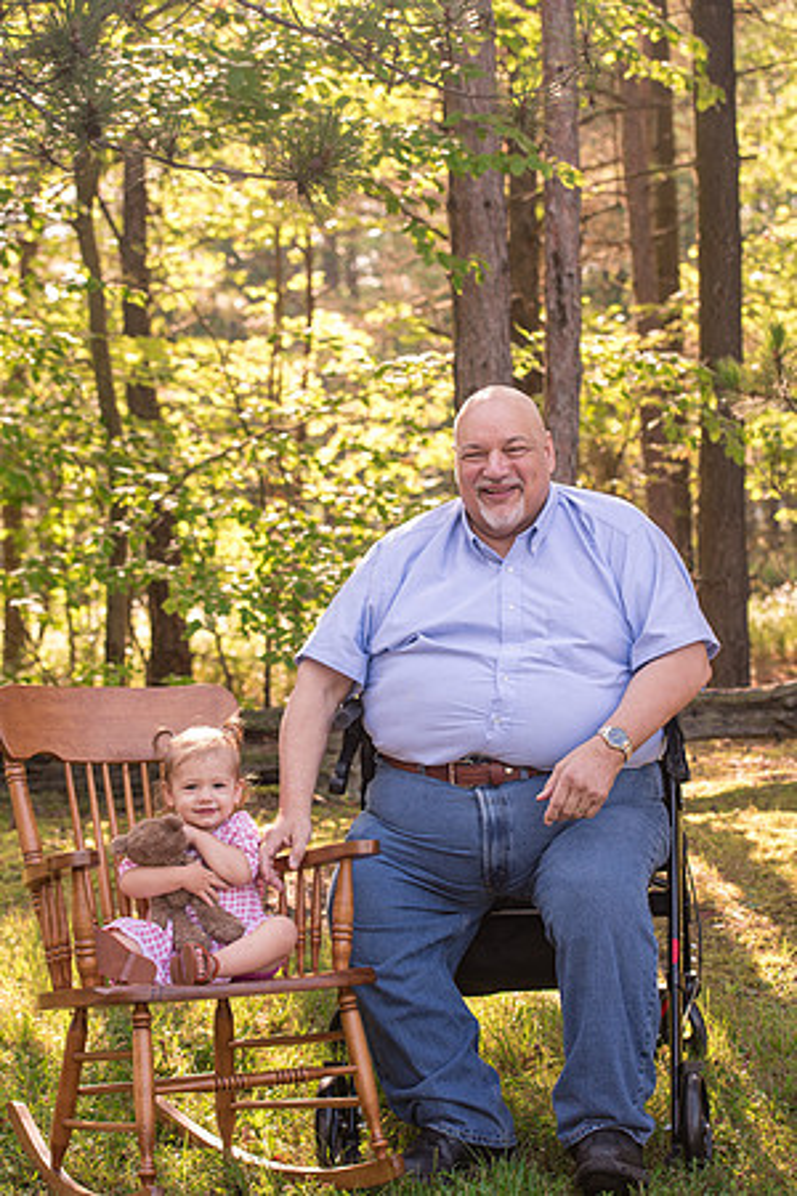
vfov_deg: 28.8
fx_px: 2324
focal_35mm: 70
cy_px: 598
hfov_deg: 19.5
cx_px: 398
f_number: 5
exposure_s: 1/250
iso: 400
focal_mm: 70
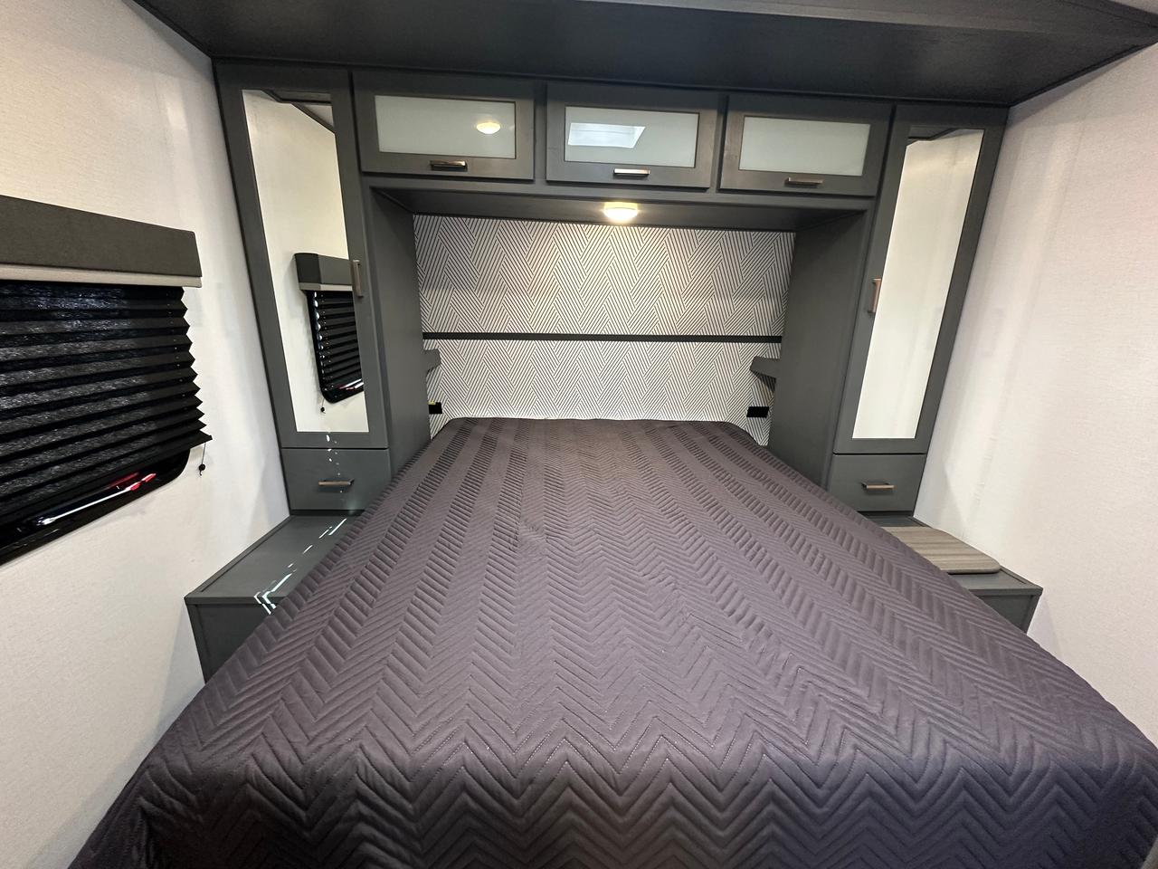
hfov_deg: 102.1
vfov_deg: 85.7
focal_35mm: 14
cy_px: 434
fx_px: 468
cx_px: 579
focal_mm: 2.22
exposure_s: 1/60
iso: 320
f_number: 2.2
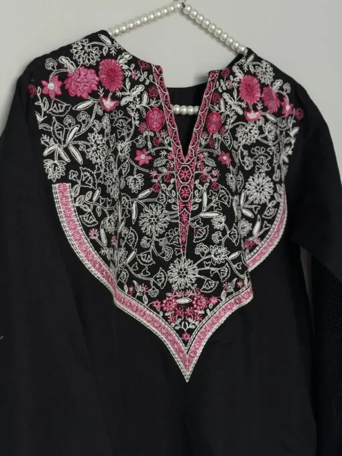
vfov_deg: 39.7
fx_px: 632
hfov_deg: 30.3
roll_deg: +0.3
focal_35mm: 48
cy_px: 228
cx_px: 171
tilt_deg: -6.2
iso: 64
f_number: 1.78
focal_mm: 6.76
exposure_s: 1/611
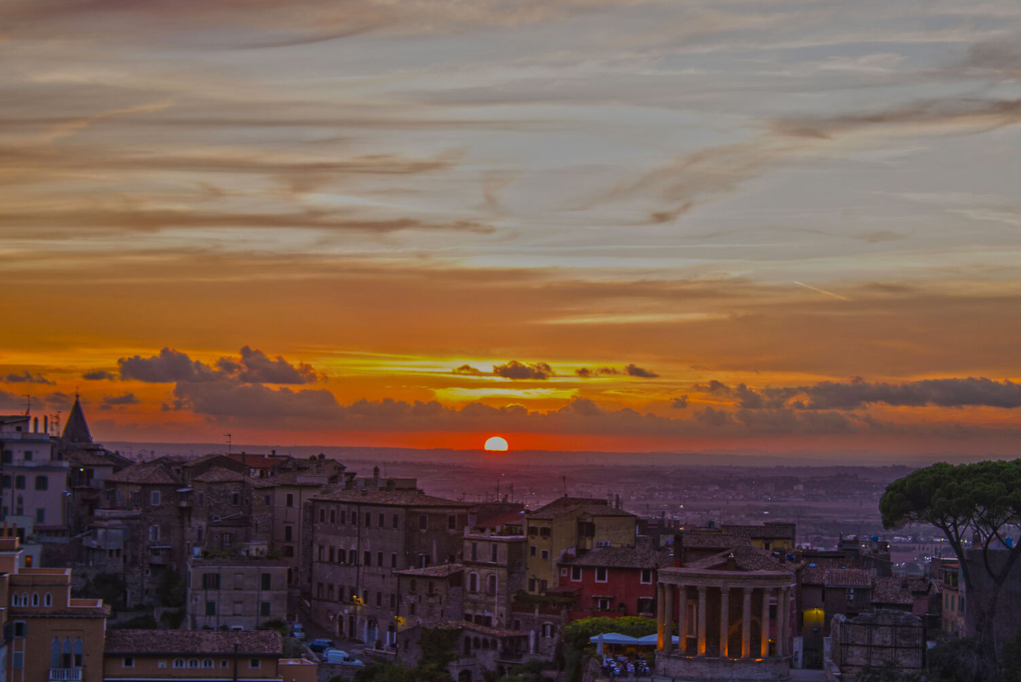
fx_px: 2355
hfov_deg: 24.5
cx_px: 521
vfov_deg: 16.4
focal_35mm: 83
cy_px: 435
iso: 100
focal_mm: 52
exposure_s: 1/60
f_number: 4
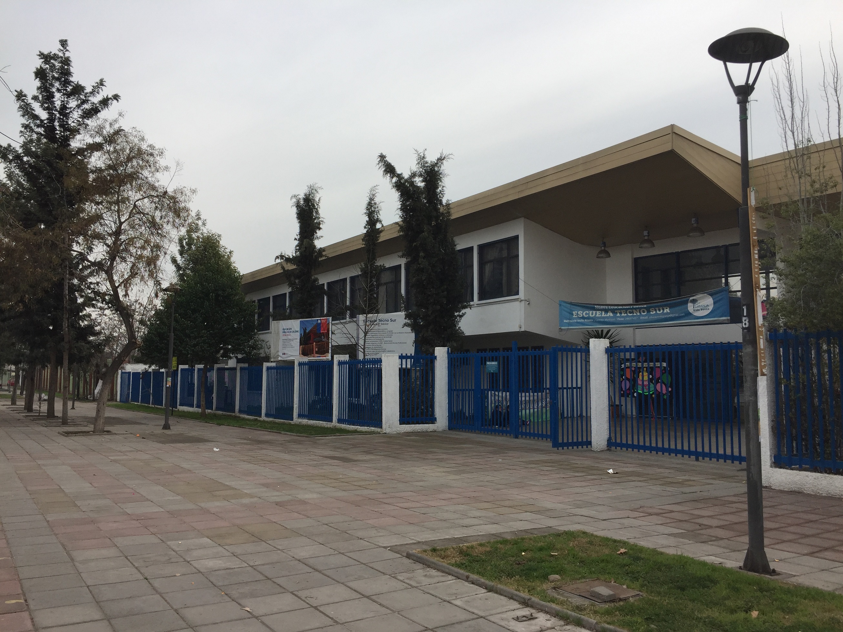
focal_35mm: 29
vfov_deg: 48.2
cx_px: 422
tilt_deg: +5.2
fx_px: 706
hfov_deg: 61.7
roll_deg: -0.4
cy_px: 316
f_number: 2.2
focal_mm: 4.15
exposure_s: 1/1582
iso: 32
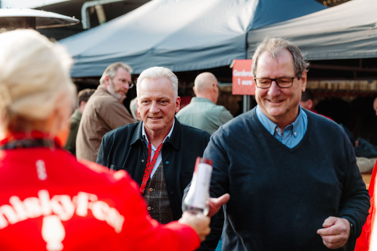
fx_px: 890
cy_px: 126
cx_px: 188
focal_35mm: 85
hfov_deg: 23.9
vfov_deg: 16.1
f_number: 3.5
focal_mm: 85
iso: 125
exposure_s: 1/200
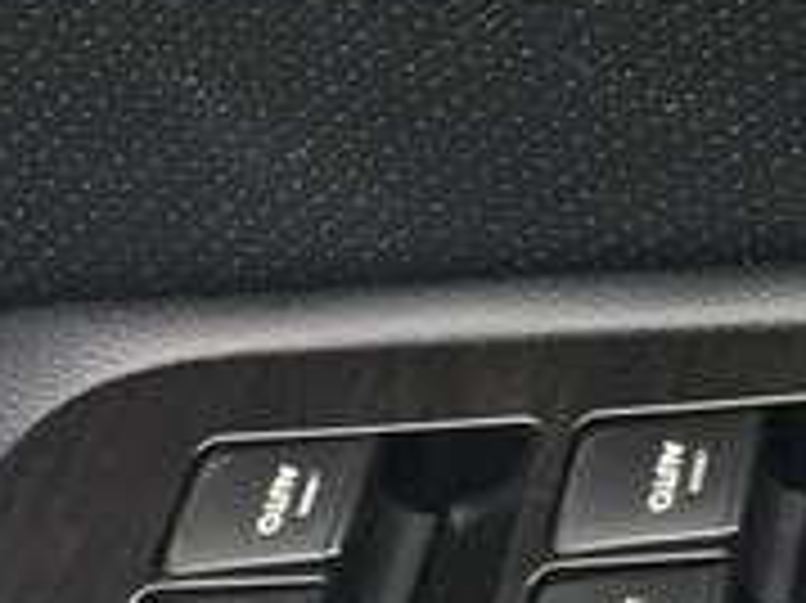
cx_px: 1072
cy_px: -173
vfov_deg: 13.3
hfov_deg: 17.2
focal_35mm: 107
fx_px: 2490
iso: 32
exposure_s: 1/33
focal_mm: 4.15
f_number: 2.2
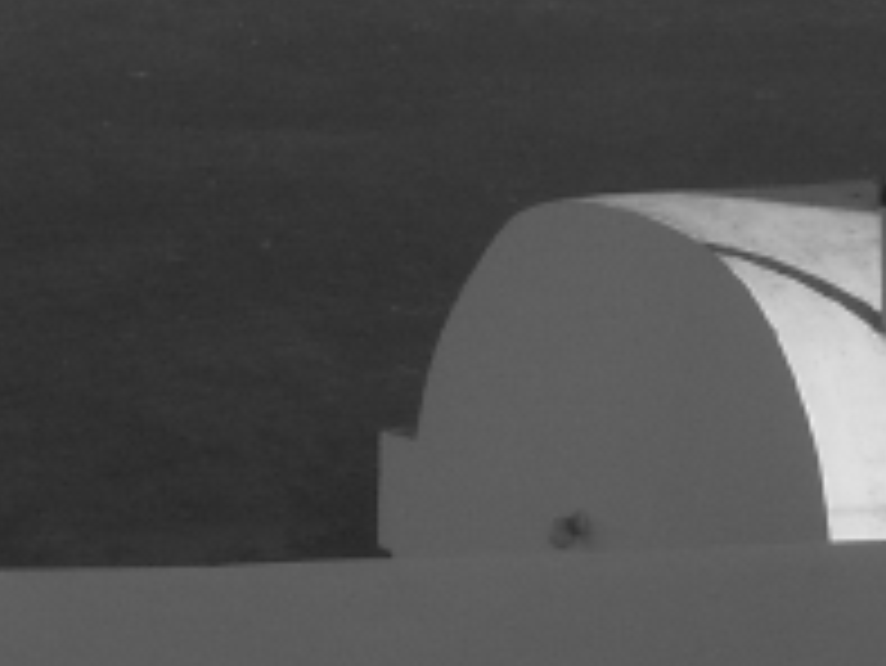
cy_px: -612
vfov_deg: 7.8
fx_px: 4687
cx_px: 585
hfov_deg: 10.8
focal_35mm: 183
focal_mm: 11.48
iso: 64
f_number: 11
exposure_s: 1/125
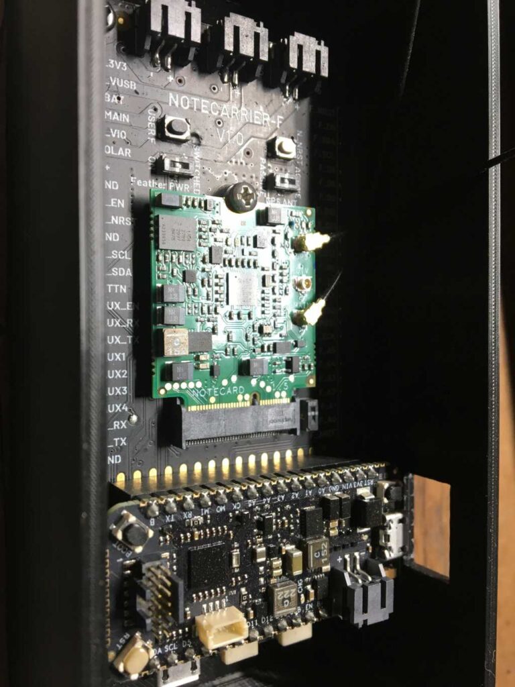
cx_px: 258
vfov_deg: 61.7
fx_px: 575
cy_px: 344
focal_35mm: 29
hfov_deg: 48.2
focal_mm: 4.15
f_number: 2.2
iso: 50
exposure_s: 1/30
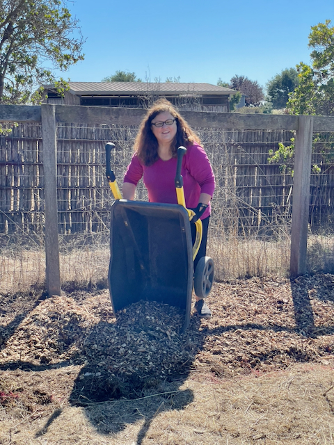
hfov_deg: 28.0
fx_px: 669
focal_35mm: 52
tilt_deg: -7.4
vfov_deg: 36.8
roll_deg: -1.1
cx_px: 167
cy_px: 222
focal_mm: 6
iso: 25
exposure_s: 1/1089
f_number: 2
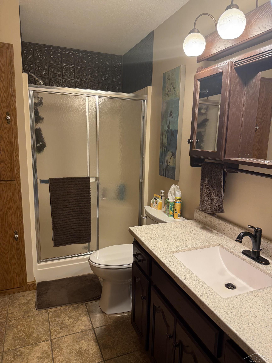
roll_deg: -1.6
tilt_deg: -10.0
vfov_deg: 71.6
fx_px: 251
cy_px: 182
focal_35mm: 24
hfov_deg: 56.8
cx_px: 136
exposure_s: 1/60
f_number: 1.78
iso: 125
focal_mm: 6.76
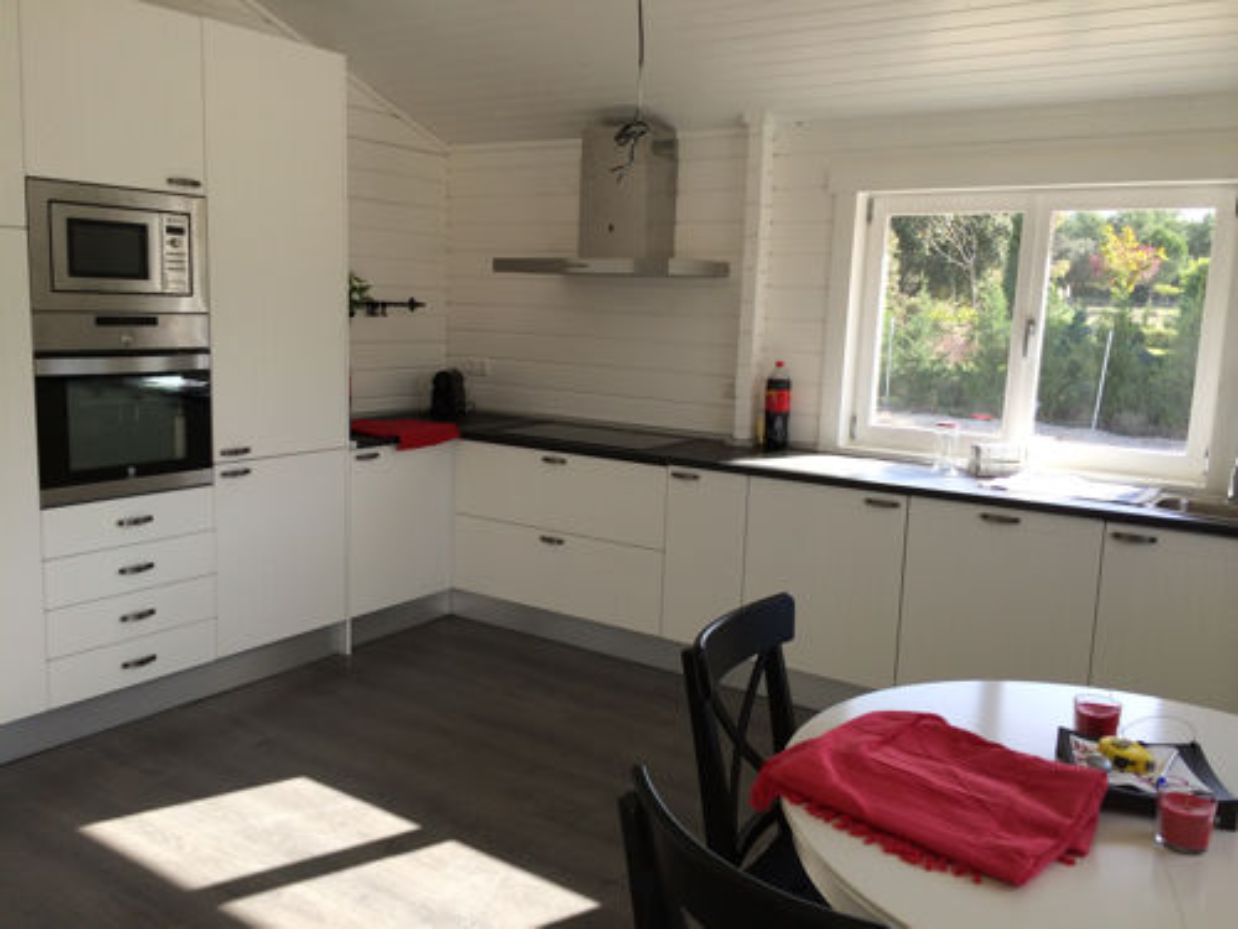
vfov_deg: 46.8
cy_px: 464
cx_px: 619
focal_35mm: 30
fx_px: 1073
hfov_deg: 60.0
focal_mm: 4.12
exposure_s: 1/241
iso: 32
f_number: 2.2
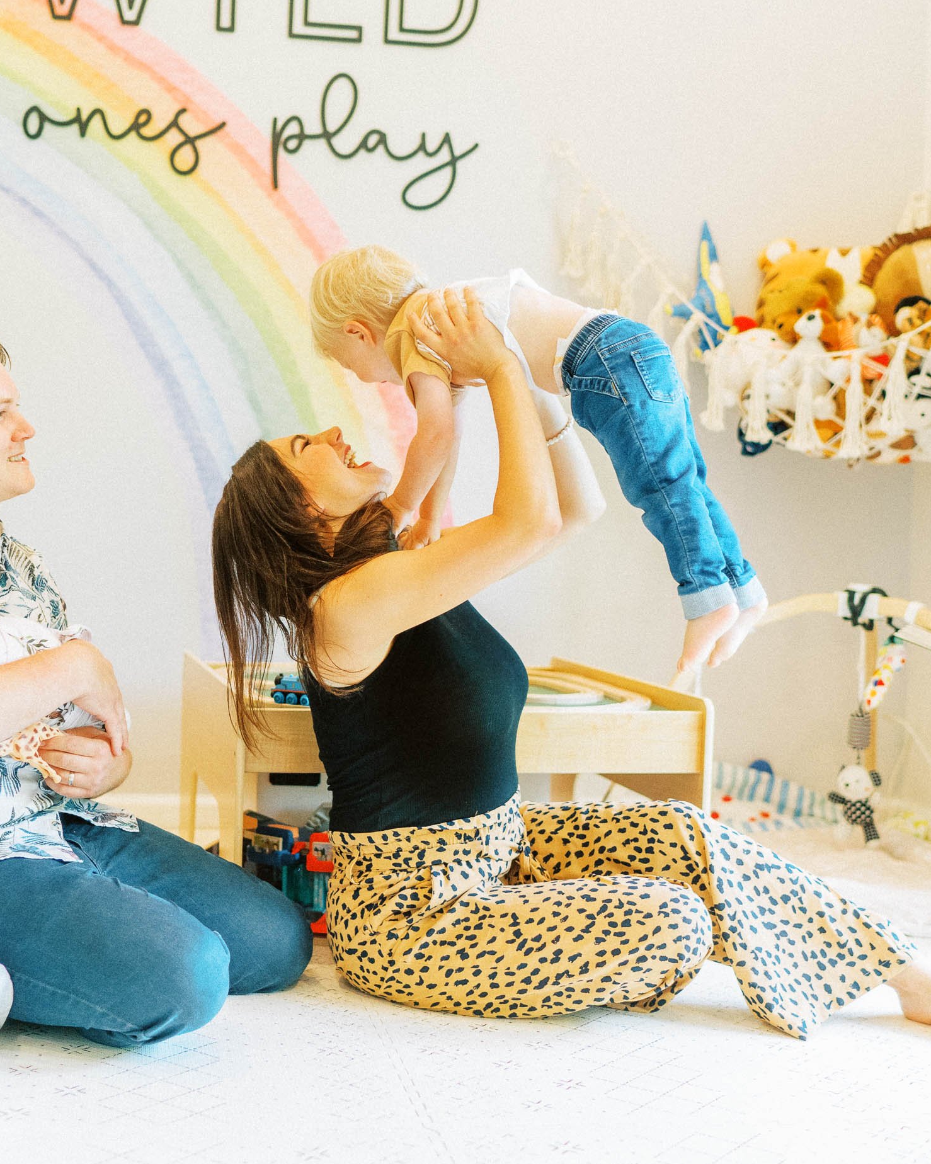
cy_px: 580
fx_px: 1722
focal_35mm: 50
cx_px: 376
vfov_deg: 37.3
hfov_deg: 30.2
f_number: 1.8
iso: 1000
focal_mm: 35
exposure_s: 1/500
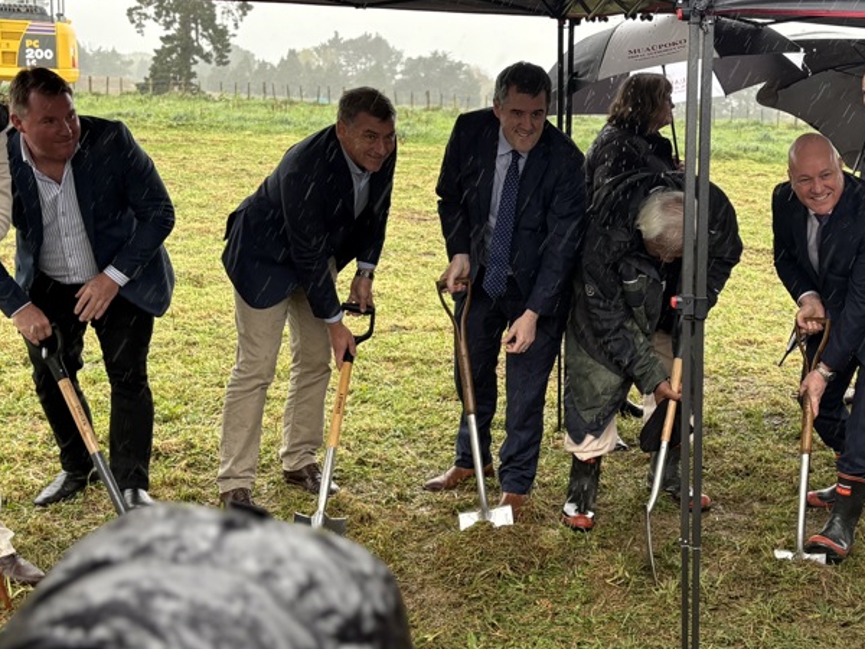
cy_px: 281
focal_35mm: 52
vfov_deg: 28.0
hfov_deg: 36.1
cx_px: 630
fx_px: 1299
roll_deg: -4.2
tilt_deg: -9.0
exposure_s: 1/251
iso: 64
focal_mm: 5.96
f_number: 1.6
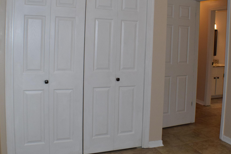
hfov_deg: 37.5
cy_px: 52
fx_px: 339
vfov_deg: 25.5
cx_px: 144
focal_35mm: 53
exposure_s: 1/200
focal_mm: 23
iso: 1600
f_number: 8
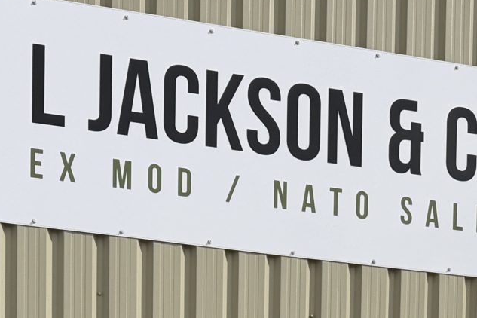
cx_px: 321
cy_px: 701
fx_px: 1338
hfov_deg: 20.1
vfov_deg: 11.7
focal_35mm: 101
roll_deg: -0.9
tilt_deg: -1.0
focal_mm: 6.76
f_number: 1.78
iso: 80
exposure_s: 1/6711
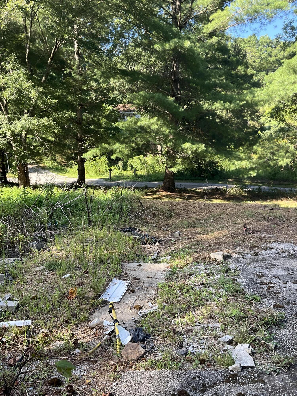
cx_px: 148
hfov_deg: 48.2
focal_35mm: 29
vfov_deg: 61.7
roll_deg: -0.5
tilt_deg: -9.9
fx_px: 332
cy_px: 198
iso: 16
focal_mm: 3
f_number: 1.8
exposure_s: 1/126
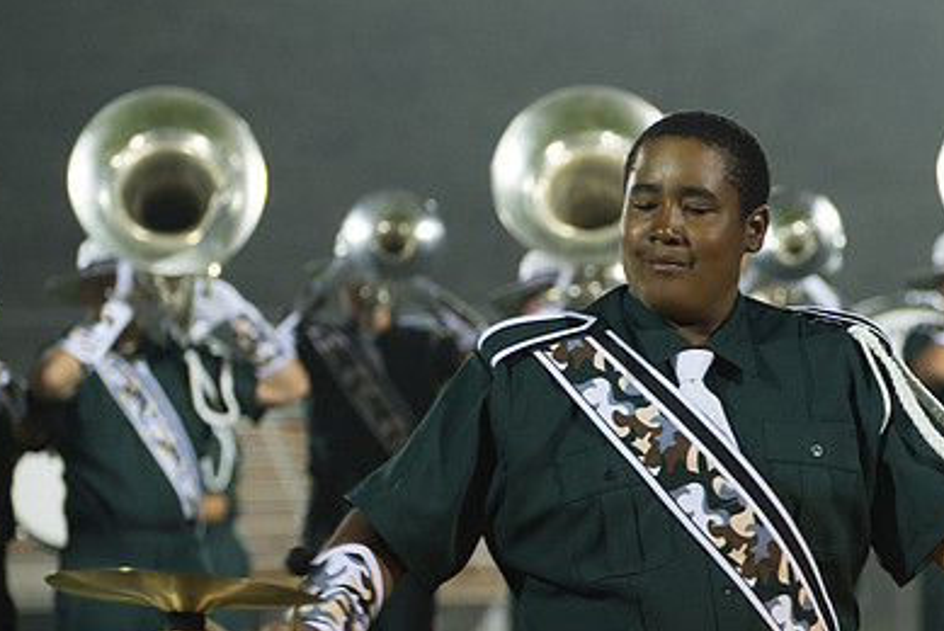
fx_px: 6770
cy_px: 473
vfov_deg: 5.3
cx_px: 782
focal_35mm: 258
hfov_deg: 8.0
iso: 3200
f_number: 4.8
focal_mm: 125
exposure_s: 1/160
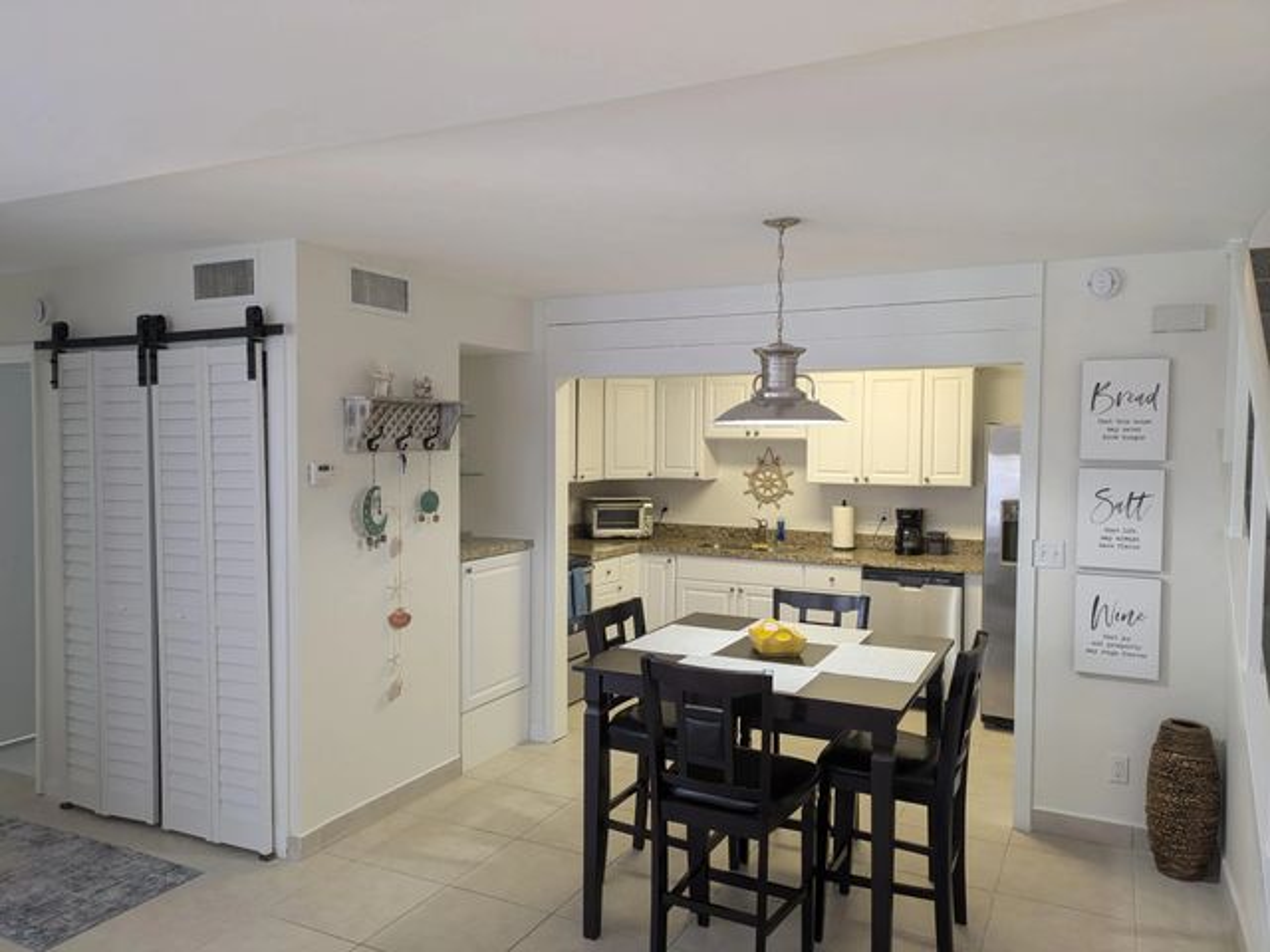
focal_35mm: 25
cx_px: 635
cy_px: 476
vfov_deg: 54.9
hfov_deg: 69.4
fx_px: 917
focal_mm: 5.43
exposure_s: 1/30
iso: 65
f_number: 1.89
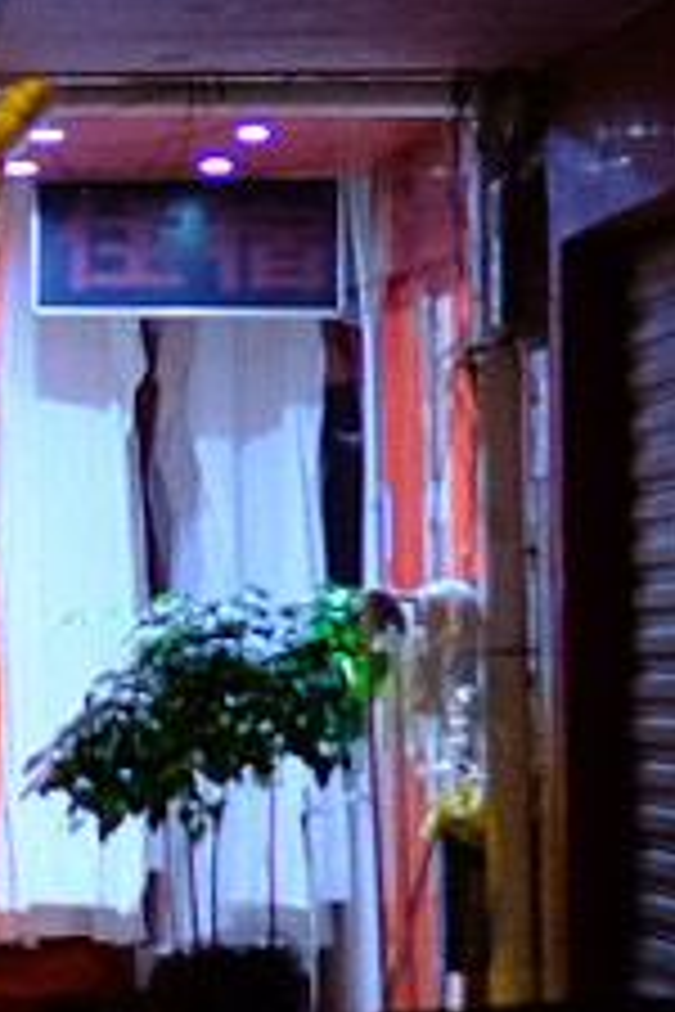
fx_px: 7003
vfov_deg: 8.3
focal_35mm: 249
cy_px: 481
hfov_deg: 5.5
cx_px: -326
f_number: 1.4
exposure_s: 1/60
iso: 1600
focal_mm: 23
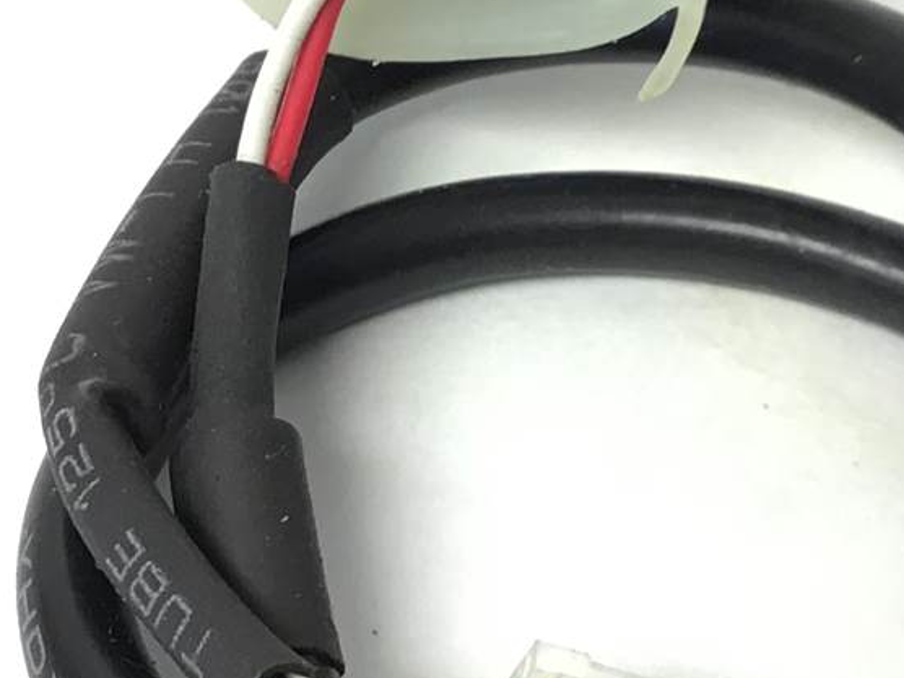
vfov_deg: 13.3
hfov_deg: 17.7
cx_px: 490
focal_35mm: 111
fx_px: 2899
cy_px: 186
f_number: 2.4
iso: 64
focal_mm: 3.3
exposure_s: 1/33
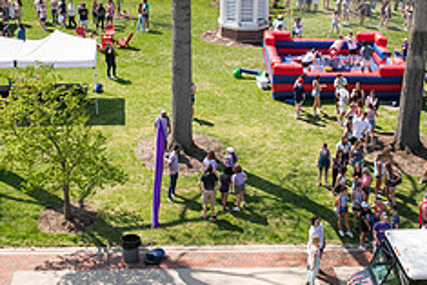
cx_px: 229
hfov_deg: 29.2
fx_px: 819
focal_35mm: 69
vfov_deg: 19.7
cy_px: 99
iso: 100
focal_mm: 28
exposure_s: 1/400
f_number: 4
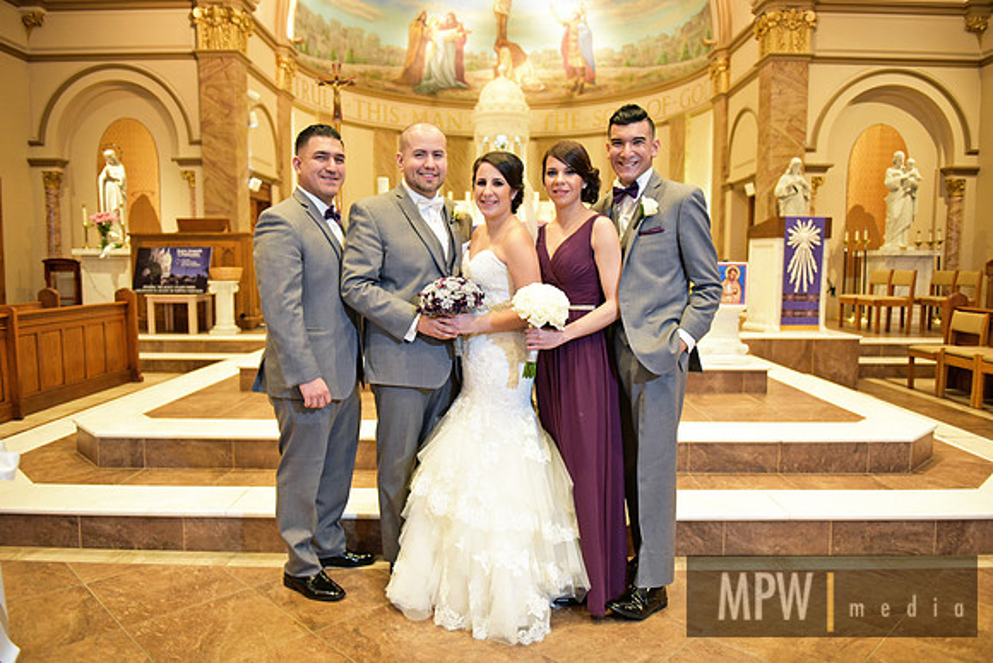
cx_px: 496
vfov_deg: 49.6
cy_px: 332
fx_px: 717
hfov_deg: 69.4
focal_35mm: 26
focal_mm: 26
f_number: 2.8
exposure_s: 1/160
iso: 2000
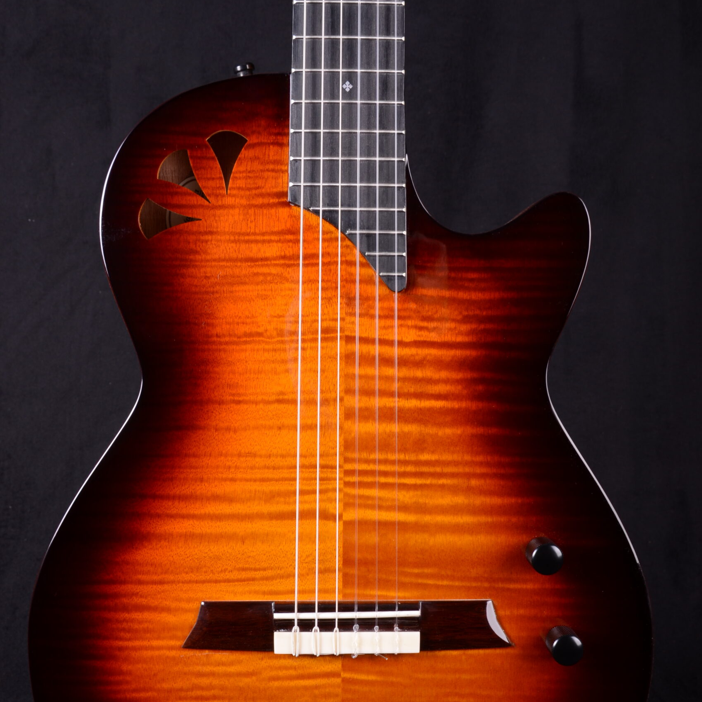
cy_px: 395
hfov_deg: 34.0
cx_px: 351
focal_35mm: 50
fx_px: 1147
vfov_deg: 34.0
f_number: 11
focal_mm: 26
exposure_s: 1/200
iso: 200
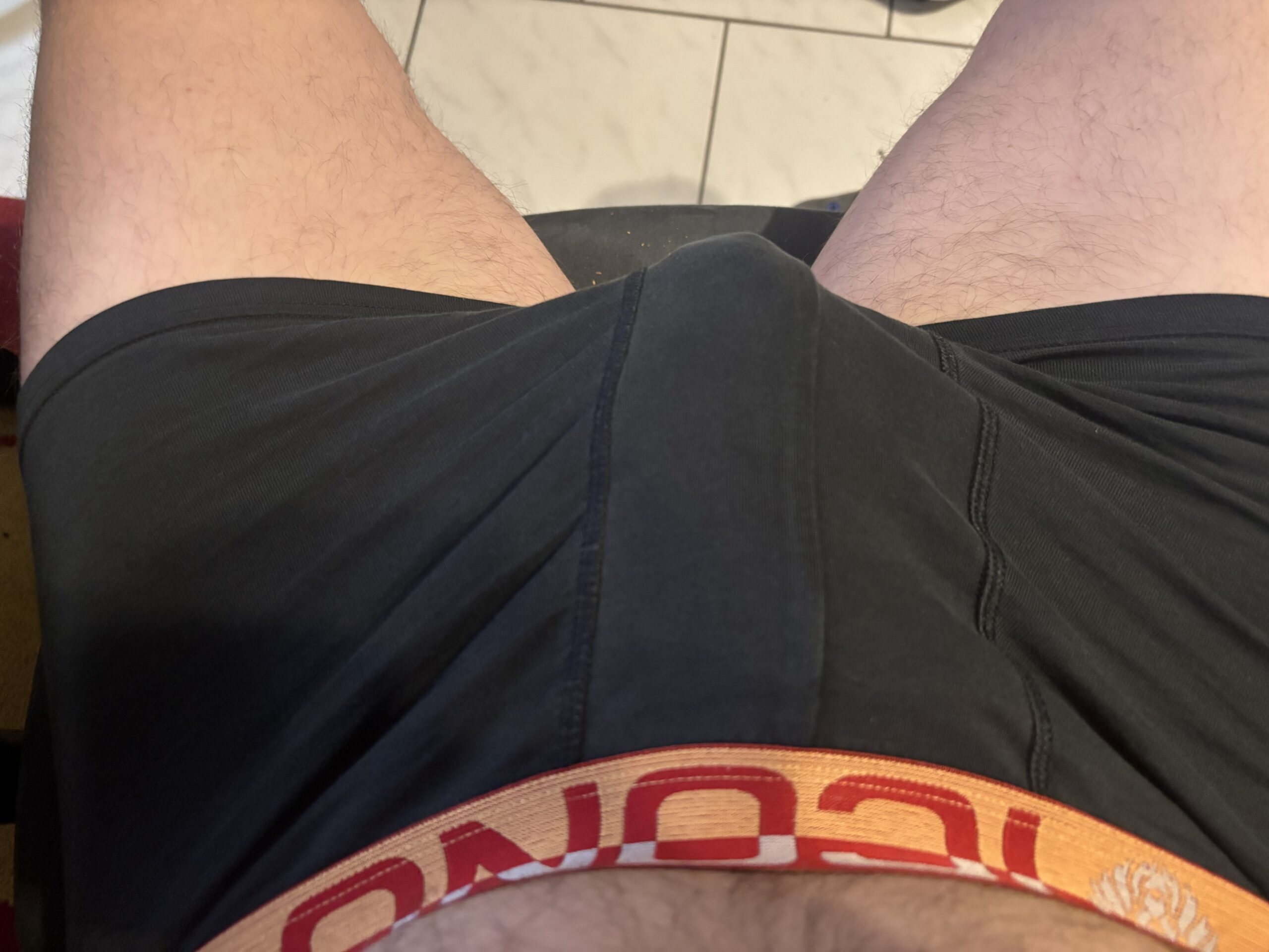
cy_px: 476
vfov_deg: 53.1
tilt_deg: -74.4
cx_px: 634
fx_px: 953
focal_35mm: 26
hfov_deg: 67.3
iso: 640
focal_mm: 5.96
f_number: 1.6
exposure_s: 1/25
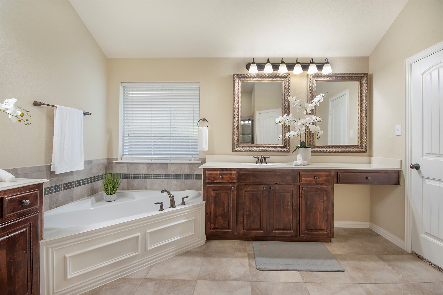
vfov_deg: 77.3
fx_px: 185
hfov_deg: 100.4
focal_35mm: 15
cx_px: 222
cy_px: 148
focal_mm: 10
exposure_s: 1/2
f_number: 11
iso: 100
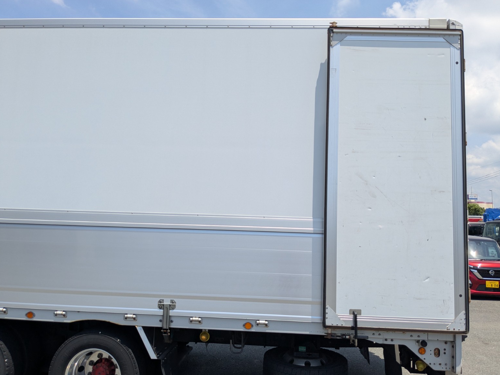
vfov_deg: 49.7
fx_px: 404
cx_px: 257
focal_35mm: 28
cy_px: 188
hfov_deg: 63.4
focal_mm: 4.38
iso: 53
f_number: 1.73
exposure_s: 1/2924
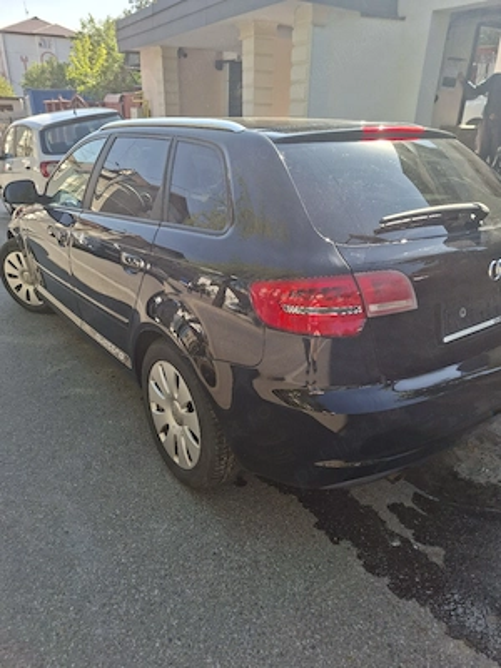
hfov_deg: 58.9
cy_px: 334
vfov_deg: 73.9
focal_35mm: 23
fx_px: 444
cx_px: 250
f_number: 1.8
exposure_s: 1/385
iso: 50
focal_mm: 5.54
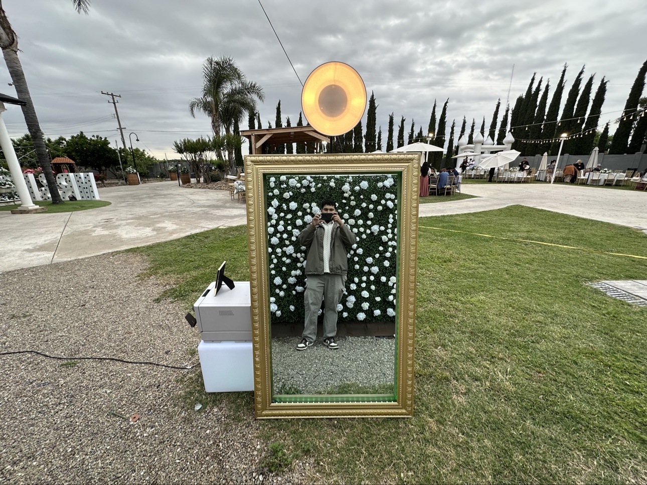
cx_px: 324
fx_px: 262
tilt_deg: -16.5
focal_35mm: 14
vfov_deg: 85.7
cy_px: 242
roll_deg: +0.9
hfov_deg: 102.1
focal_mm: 2.22
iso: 40
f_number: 2.2
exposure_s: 1/173
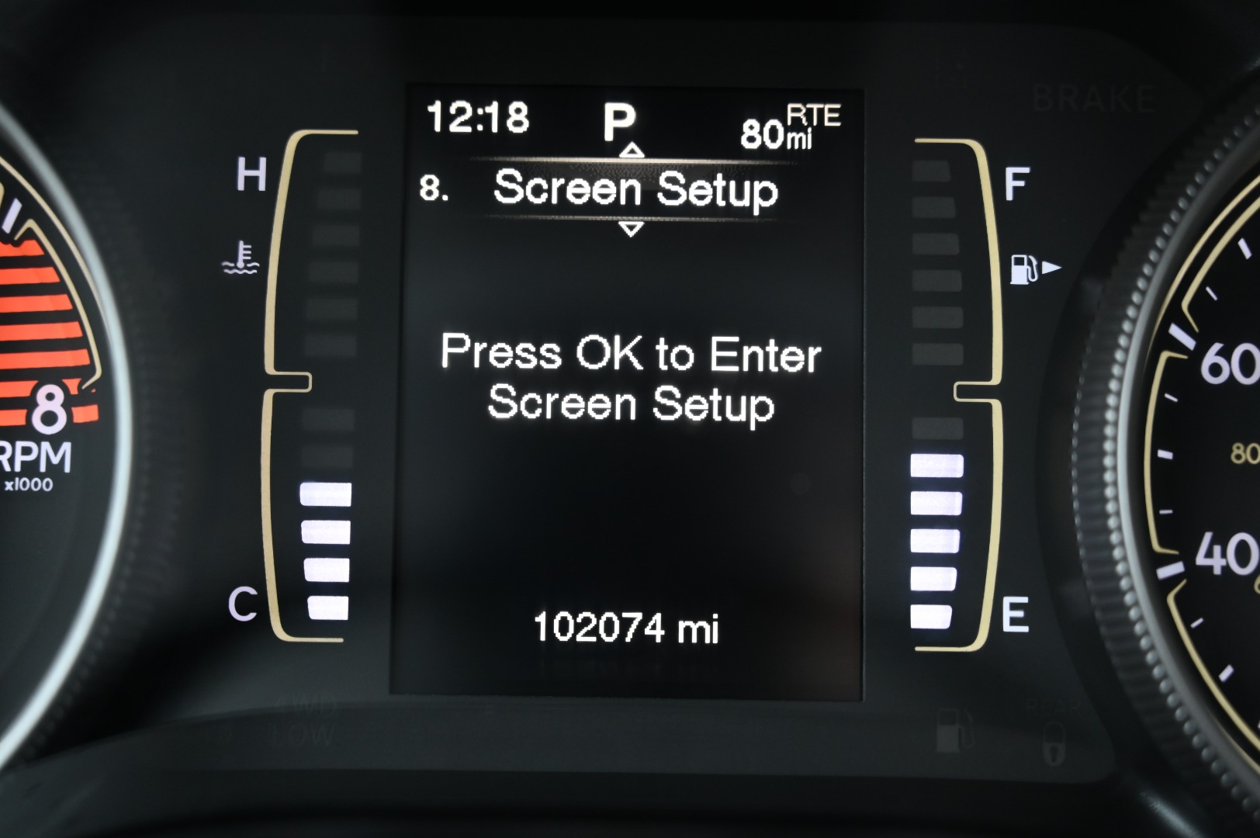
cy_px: 419
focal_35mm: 52
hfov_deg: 38.2
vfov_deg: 25.9
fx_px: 1818
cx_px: 630
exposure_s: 1/125
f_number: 4
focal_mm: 52
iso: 1000
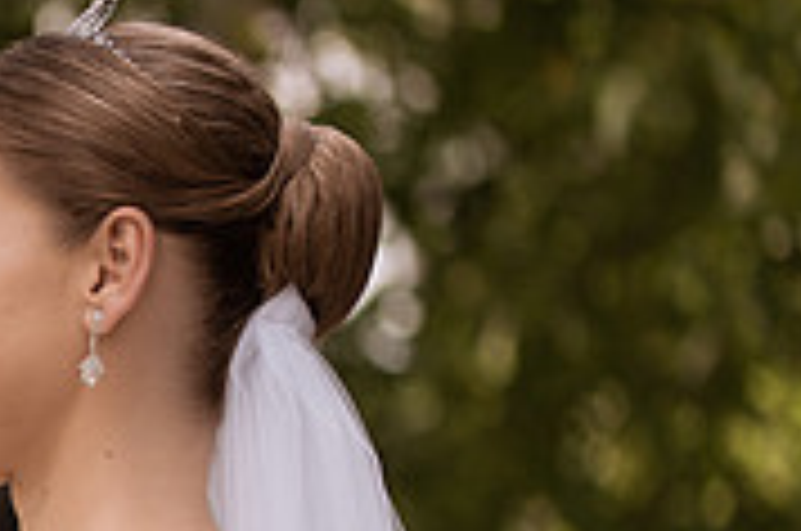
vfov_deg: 4.6
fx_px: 6530
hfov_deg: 6.9
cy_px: 758
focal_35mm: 294
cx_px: -436
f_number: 3.2
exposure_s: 1/250
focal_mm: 90
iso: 125
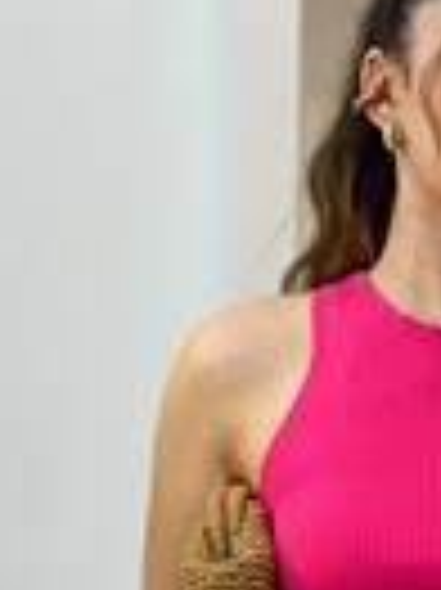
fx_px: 2790
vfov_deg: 12.0
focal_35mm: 164
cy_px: 556
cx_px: 468
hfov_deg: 9.0
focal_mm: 6
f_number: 2
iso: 100
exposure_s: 1/100
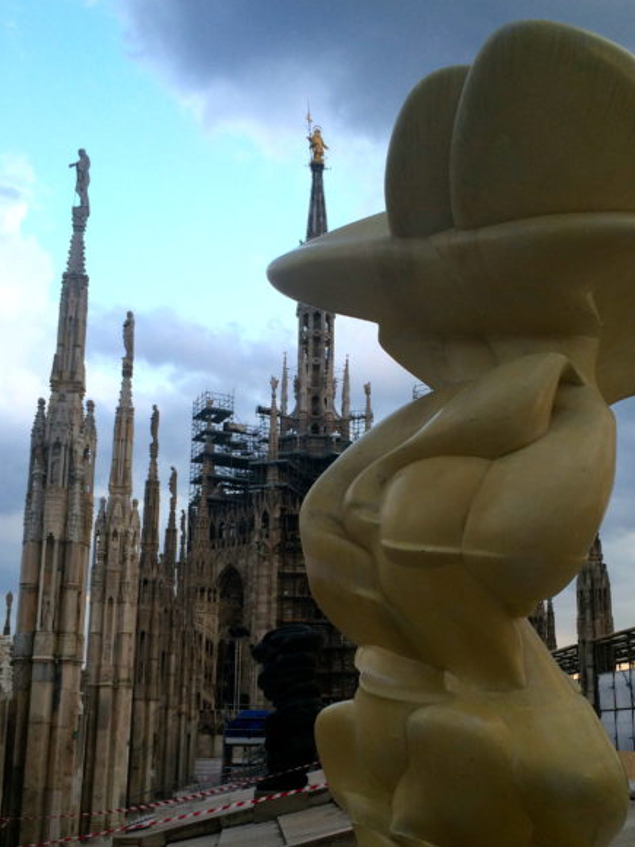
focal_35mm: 40
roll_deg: +0.3
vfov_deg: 46.4
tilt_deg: +12.0
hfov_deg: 35.9
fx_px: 978
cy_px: 529
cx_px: 342
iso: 32
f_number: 2.2
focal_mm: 4.15
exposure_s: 1/167
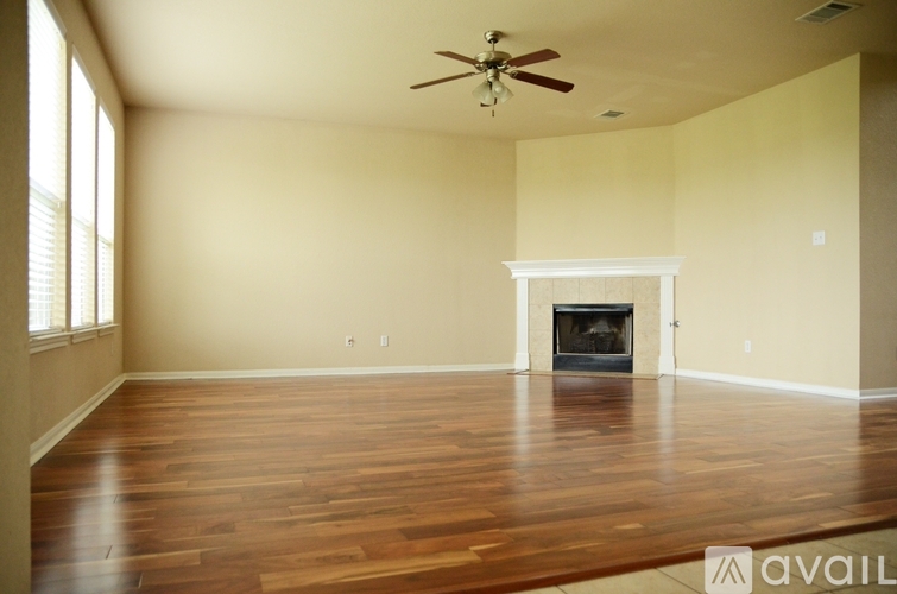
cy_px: 297
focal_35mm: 26
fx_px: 634
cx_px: 448
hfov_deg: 70.5
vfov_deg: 50.2
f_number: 2.8
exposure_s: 1/320
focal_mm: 17
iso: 1250
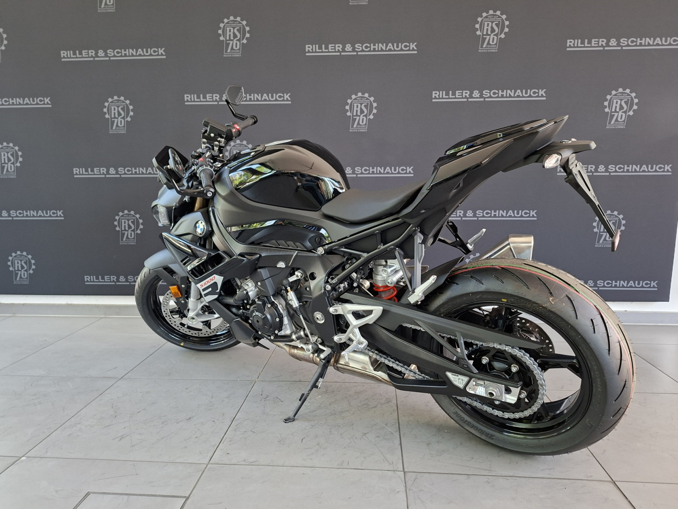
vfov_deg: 58.9
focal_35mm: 23
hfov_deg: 73.9
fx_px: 450
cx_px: 339
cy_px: 254
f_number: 1.8
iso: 160
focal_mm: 5.54
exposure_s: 1/60
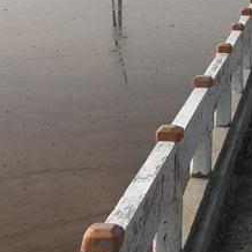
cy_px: -3
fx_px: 774
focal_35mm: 94
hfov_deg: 18.1
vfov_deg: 18.0
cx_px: 239
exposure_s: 1/2331
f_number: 2.2
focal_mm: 4.15
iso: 25
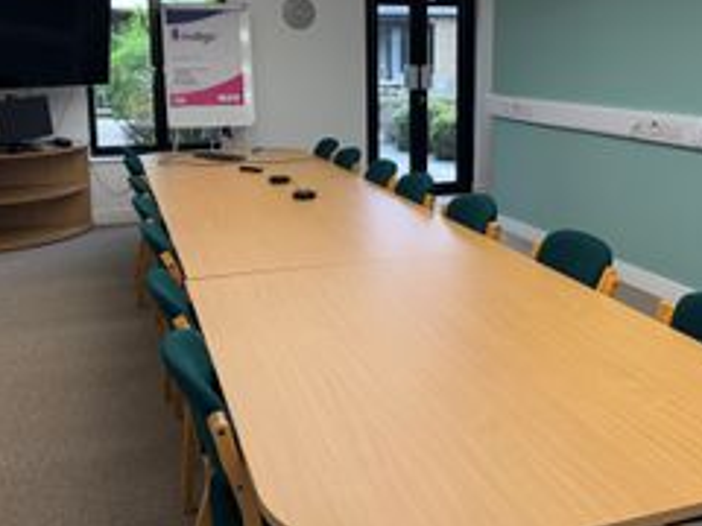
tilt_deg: -8.4
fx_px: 811
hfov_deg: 46.6
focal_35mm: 40
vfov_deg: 35.6
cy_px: 175
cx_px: 415
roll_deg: +0.5
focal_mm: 6.76
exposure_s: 1/123
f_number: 1.78
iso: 50
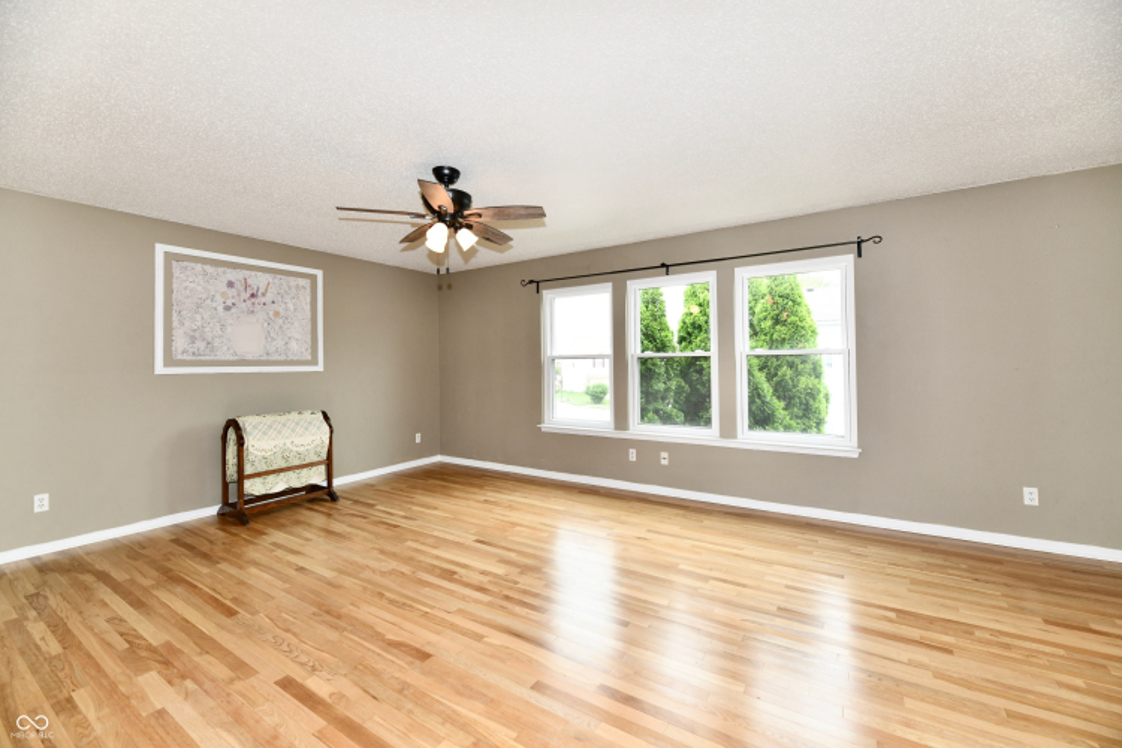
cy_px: 374
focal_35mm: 14
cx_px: 561
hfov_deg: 104.3
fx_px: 436
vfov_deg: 81.2
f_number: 6.3
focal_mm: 14
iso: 640
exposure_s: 1/60
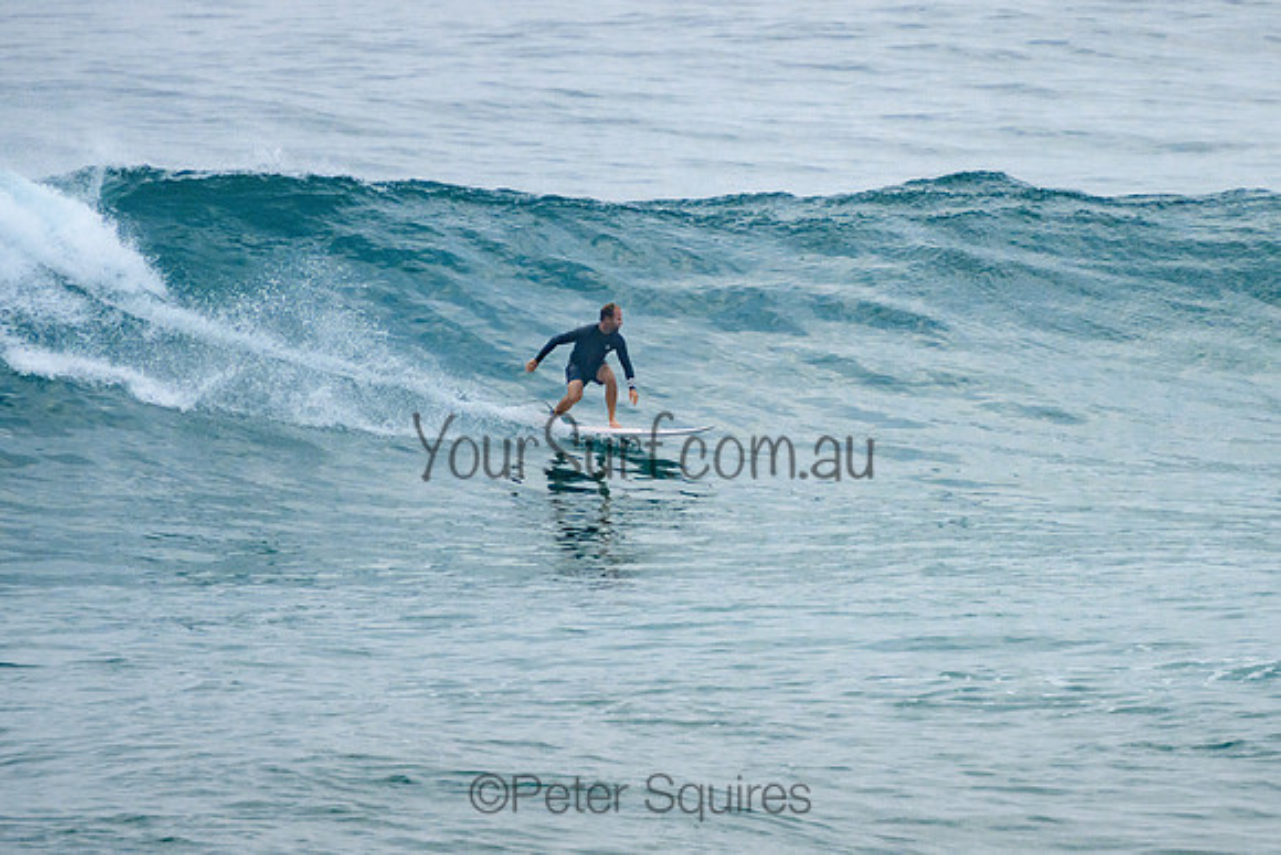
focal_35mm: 549
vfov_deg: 2.5
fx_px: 19554
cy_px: 320
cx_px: 880
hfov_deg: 3.8
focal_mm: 400
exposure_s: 1/1250
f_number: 5.6
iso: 500
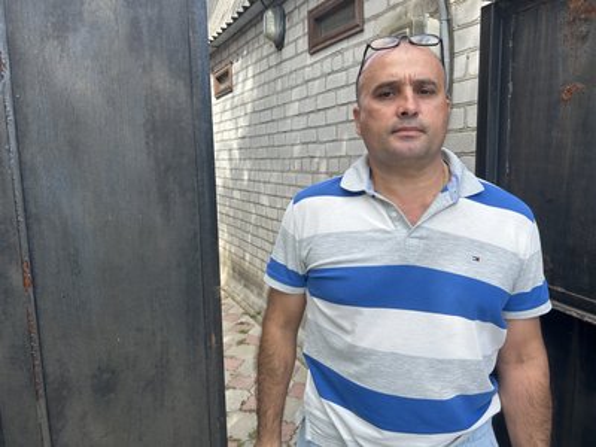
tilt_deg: -8.3
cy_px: 224
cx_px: 298
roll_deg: +1.6
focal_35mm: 26
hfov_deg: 67.3
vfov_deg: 53.1
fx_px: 448
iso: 50
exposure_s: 1/1089
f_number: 1.5
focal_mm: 5.7
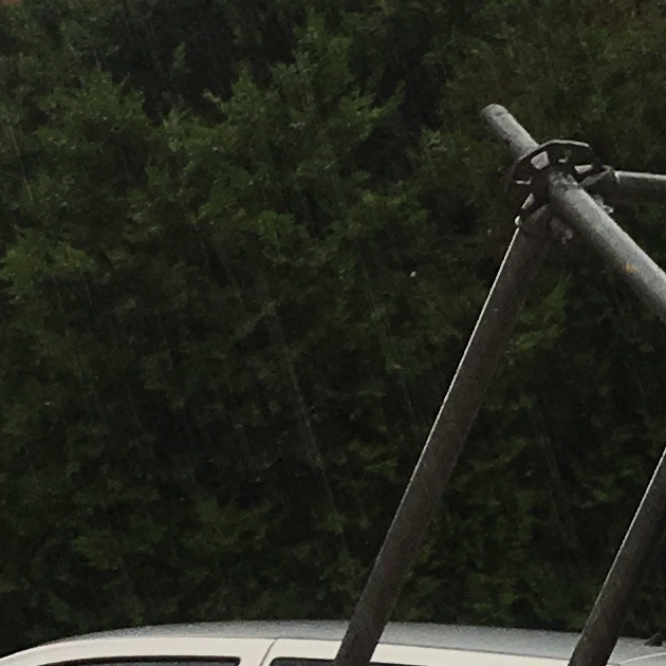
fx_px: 3570
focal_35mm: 164
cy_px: 525
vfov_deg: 10.6
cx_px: 2084
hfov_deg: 8.6
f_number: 2.2
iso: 25
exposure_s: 1/107
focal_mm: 4.15
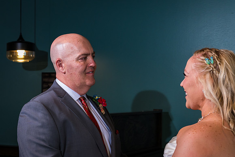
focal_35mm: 84
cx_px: 85
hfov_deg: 24.0
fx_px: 551
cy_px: 89
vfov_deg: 16.2
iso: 1600
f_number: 5.6
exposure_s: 1/250
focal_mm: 62
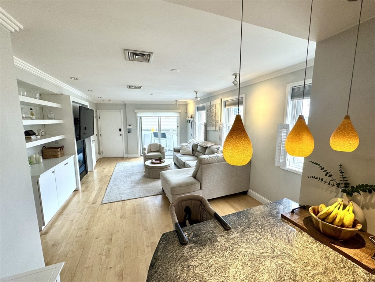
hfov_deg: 102.1
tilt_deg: -6.8
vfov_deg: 85.7
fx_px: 152
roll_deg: +0.8
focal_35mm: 14
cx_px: 188
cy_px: 141
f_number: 2.2
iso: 100
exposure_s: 1/120
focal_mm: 2.22
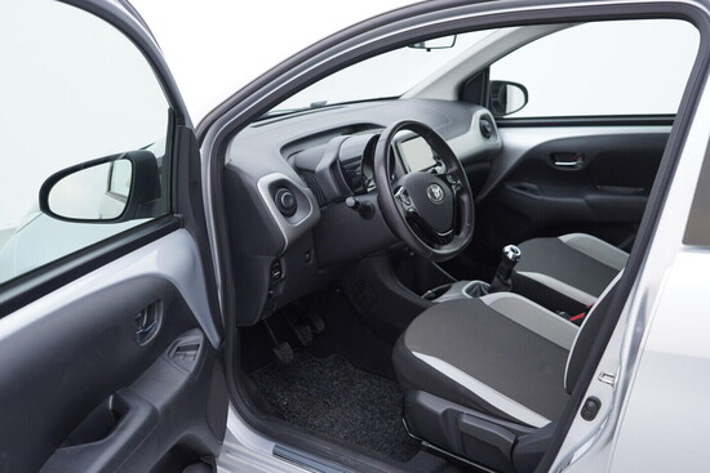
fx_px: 710
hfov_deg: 53.1
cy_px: 236
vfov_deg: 36.9
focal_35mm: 36
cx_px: 355
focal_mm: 24
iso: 125
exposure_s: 1/50
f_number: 3.2
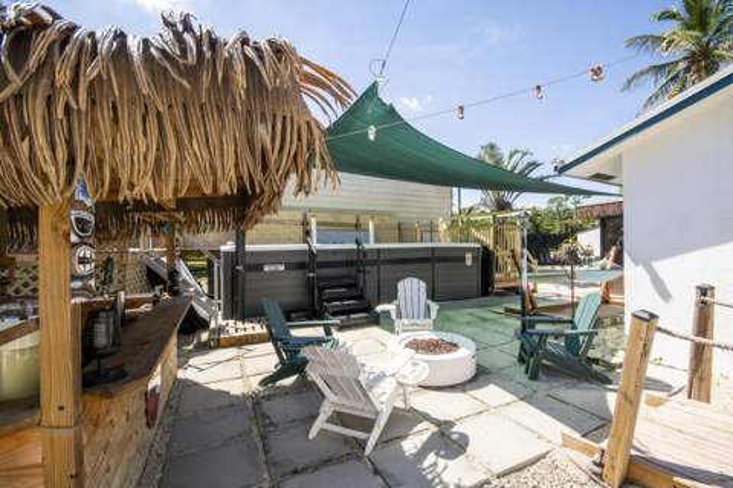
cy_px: 244
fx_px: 305
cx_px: 366
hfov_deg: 100.4
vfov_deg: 77.3
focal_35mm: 15
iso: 100
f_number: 8
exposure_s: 1/250
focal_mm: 10
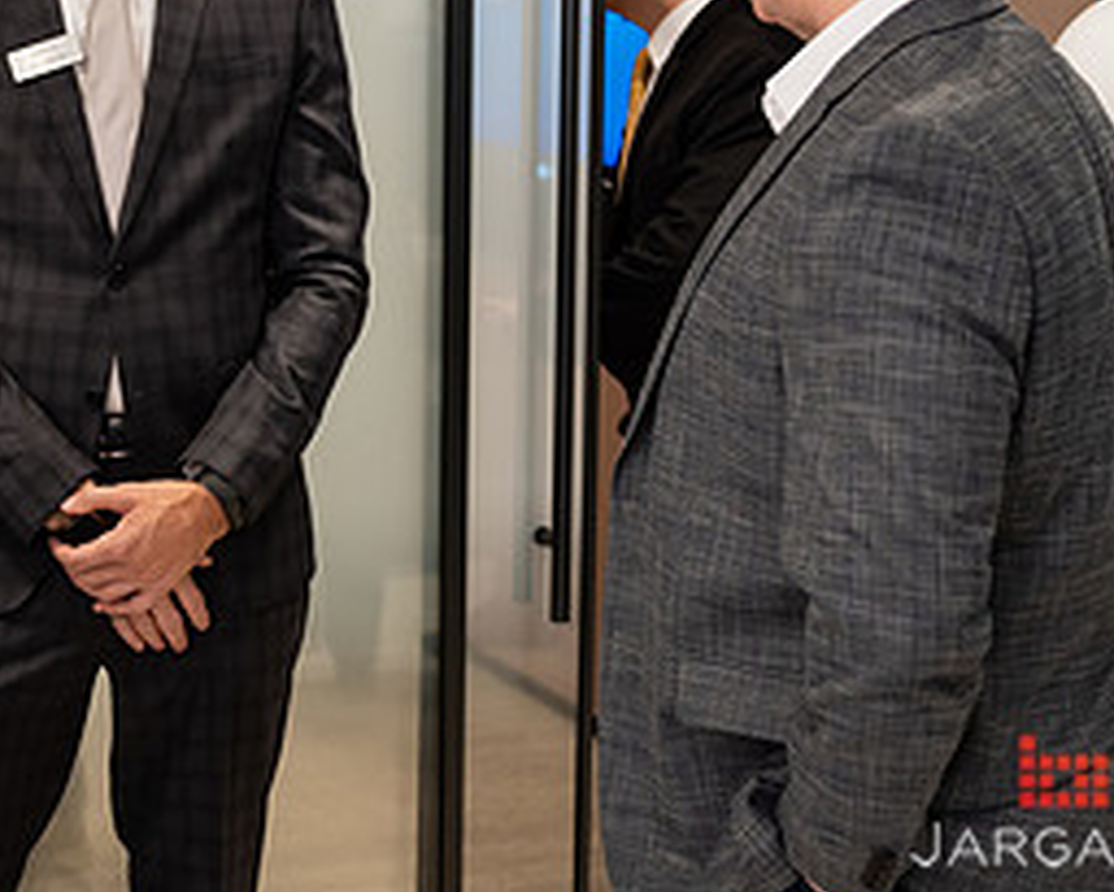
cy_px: 120
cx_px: 65
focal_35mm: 77
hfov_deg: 23.9
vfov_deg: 19.6
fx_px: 2540
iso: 800
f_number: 3.2
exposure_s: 1/200
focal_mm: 36
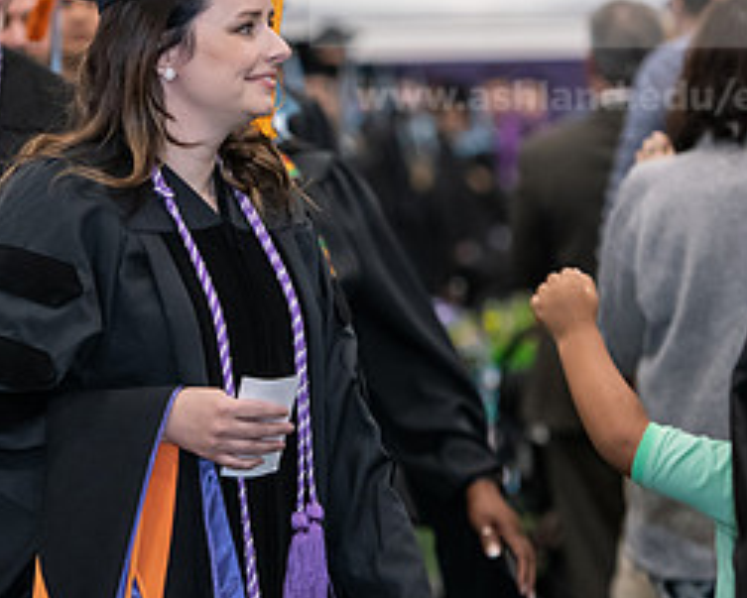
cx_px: 220
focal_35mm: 265
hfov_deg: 7.3
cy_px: 159
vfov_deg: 5.8
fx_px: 5861
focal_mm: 122
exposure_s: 1/200
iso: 2000
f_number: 3.2
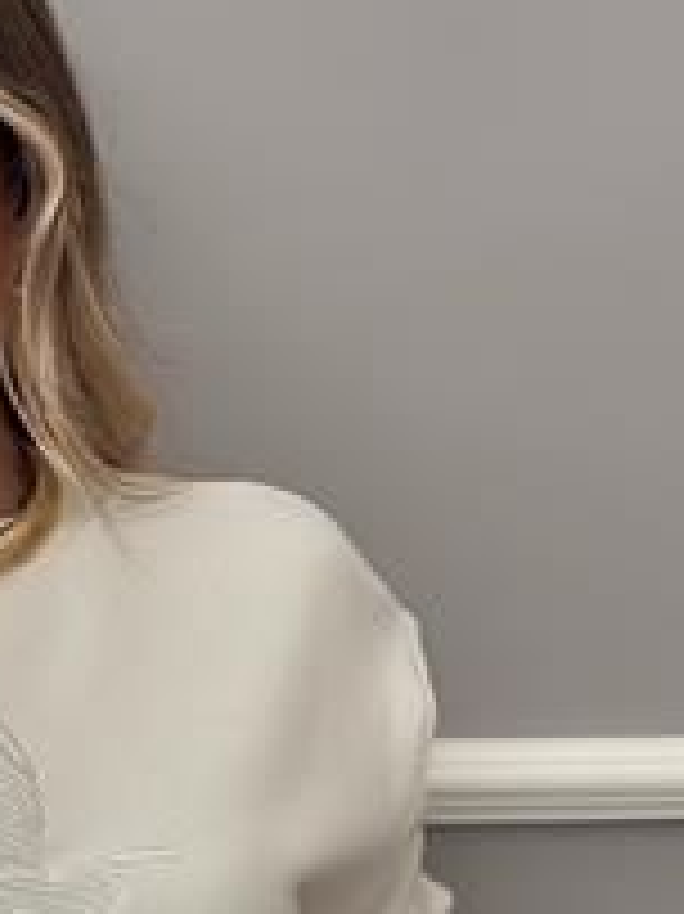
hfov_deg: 11.8
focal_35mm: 123
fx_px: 3244
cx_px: -117
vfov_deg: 15.6
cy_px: 973
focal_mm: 6.86
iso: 80
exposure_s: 1/205
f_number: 1.78
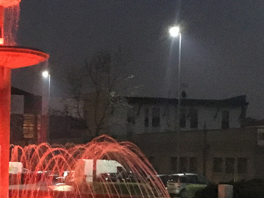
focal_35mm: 92
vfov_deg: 16.0
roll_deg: +0.8
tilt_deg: +3.9
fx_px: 701
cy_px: 145
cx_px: -30
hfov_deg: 20.3
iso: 640
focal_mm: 3.3
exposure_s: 1/17
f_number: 2.4
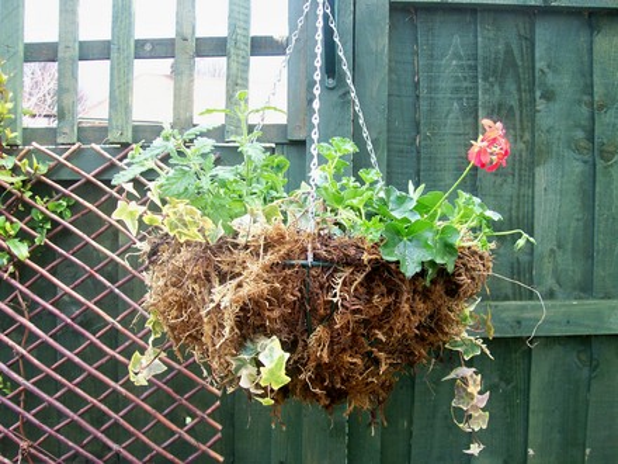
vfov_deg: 39.7
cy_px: 232
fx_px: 643
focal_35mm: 36
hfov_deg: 51.4
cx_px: 309
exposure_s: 1/138
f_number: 2.7
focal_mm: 6
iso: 80
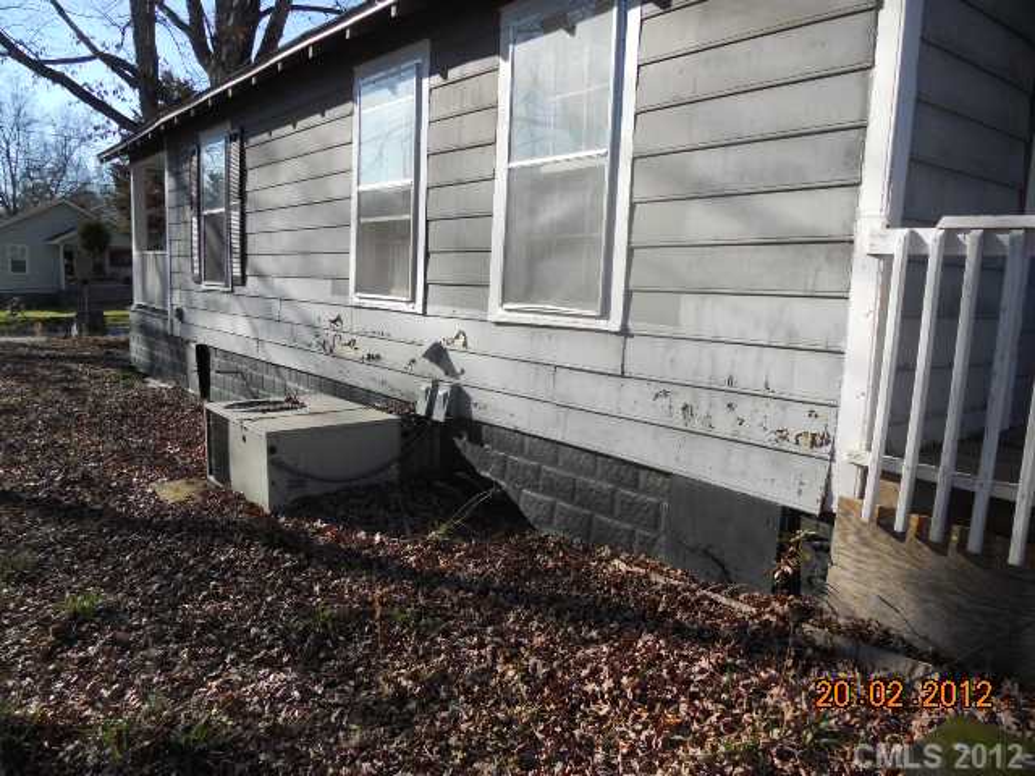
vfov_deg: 51.4
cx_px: 518
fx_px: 807
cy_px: 388
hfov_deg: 65.3
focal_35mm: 27
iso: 80
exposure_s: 1/640
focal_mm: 4.9
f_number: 3.2
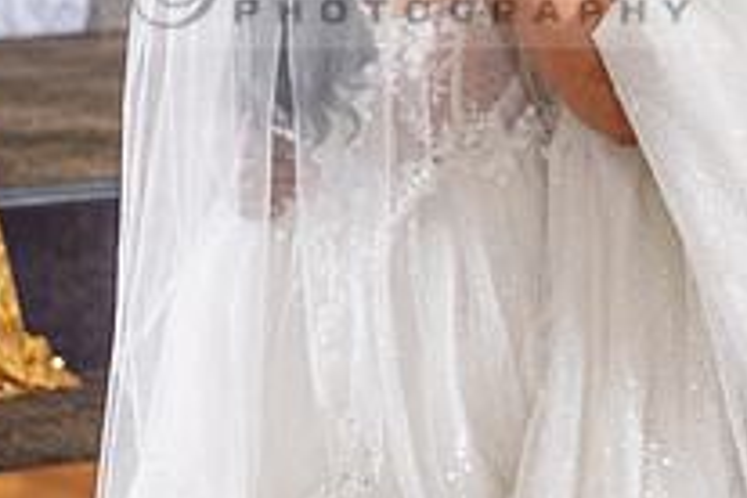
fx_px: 4067
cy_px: -38
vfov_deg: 7.0
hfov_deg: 10.5
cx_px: 415
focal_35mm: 196
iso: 800
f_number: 4
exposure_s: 1/160
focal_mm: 70
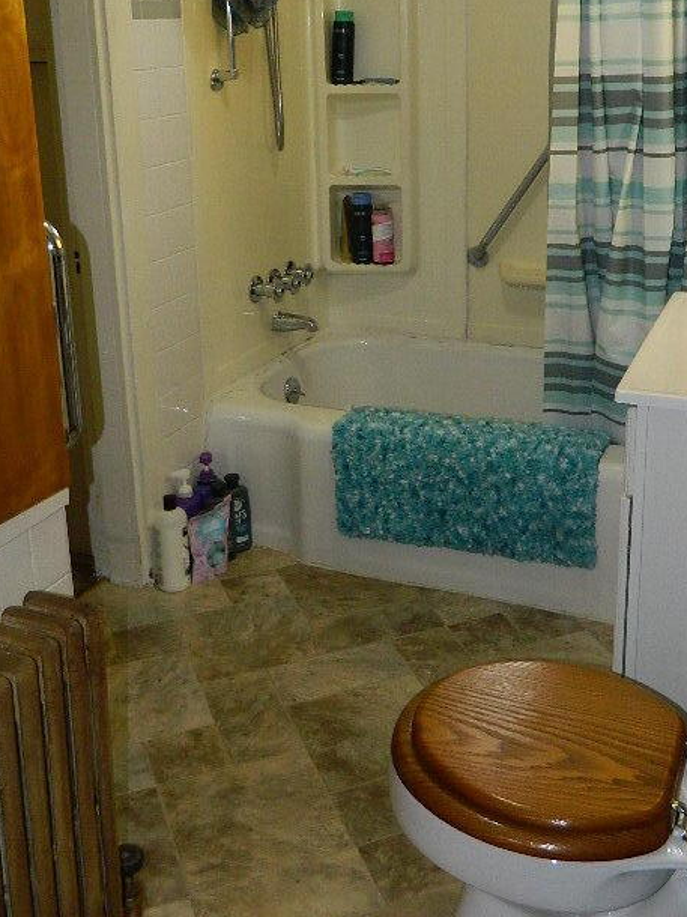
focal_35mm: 42
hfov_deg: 34.2
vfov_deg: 44.1
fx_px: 1112
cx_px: 403
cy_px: 304
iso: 200
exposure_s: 1/30
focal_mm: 4.5
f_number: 3.1
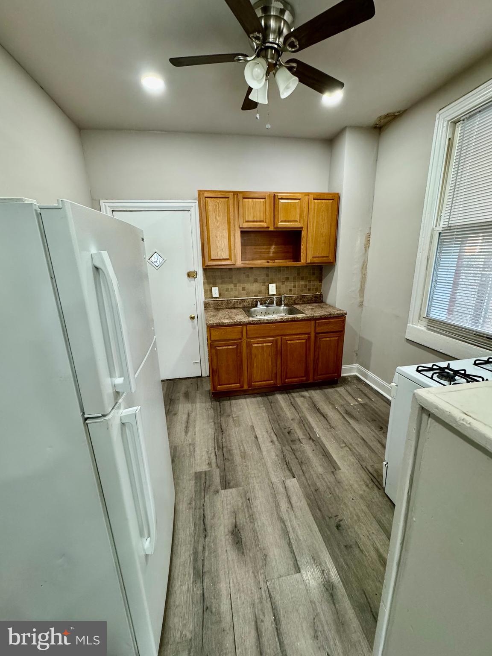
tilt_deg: -15.4
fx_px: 265
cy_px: 328
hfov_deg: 85.7
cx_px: 246
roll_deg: +1.5
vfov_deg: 102.1
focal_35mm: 14
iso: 320
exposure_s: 1/60
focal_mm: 2.22
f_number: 2.2
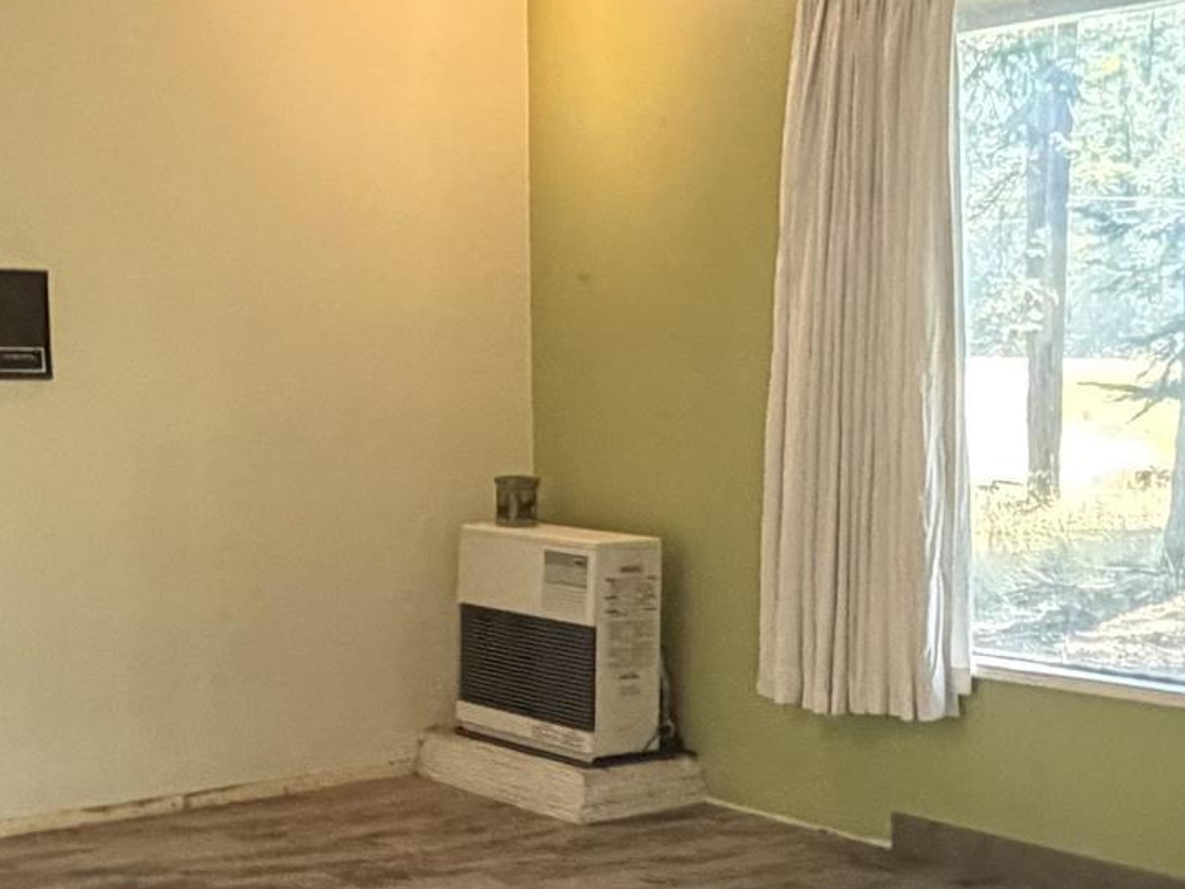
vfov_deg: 24.1
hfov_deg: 32.0
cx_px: 732
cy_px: 699
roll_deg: +0.3
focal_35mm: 60
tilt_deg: -9.9
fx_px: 2054
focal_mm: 2.22
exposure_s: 1/60
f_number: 2.2
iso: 640
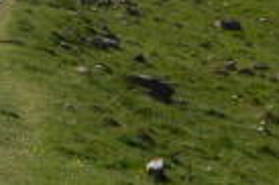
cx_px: -224
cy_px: -76
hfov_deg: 7.6
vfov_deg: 5.2
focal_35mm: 263
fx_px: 2036
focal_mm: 24
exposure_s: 1/400
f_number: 11
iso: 400
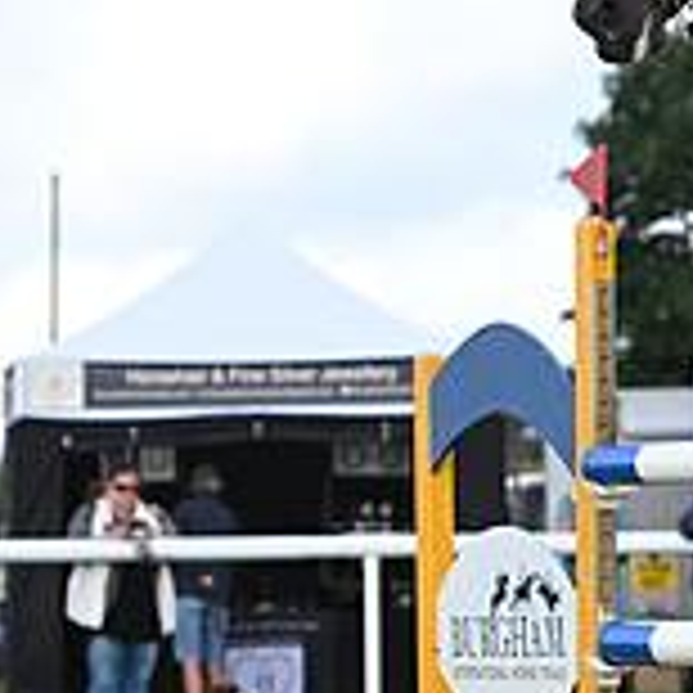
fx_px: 9400
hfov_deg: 4.2
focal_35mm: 415
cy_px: 290
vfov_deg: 4.2
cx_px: 1228
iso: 450
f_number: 4.5
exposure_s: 1/1250
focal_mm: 130
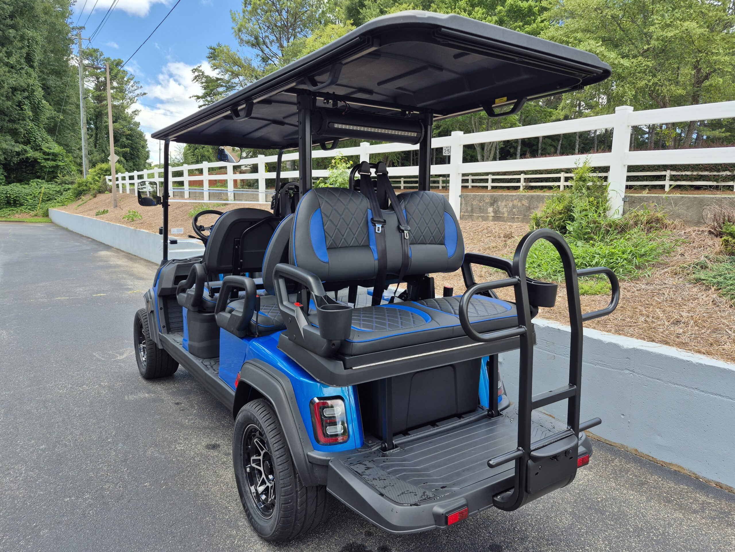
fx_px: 488
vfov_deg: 58.9
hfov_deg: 73.9
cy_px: 276
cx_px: 368
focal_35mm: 23
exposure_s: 1/758
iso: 25
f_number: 1.8
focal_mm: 5.4
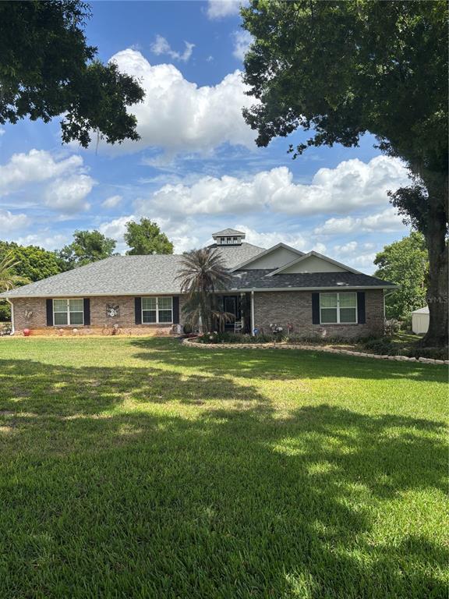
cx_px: 224
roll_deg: +0.6
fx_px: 450
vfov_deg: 67.3
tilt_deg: -0.2
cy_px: 300
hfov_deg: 53.1
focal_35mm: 26
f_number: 1.6
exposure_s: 1/3413
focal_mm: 5.96
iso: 50
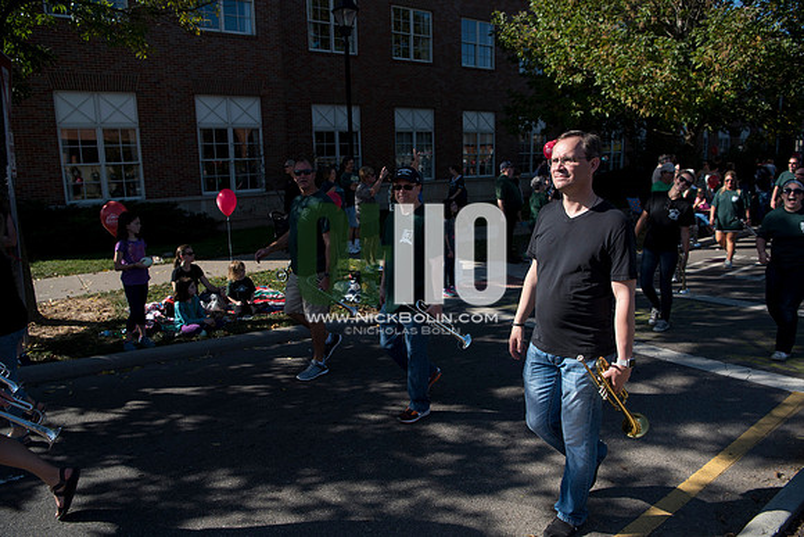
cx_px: 402
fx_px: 536
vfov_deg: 53.2
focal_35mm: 24
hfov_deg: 73.7
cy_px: 268
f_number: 4.5
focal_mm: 24
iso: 250
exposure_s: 1/1600
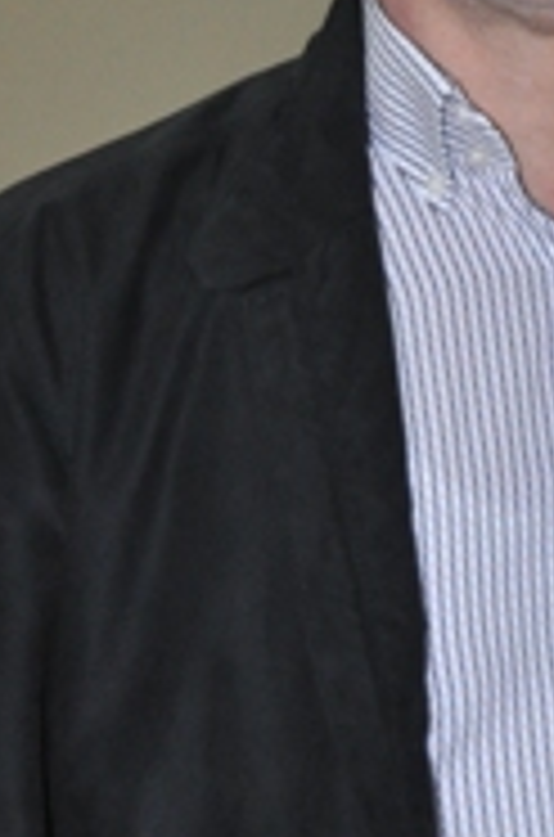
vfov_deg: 21.6
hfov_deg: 14.3
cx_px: 495
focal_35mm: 94
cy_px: 274
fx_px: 2182
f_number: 4.2
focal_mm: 26
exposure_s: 1/60
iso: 800
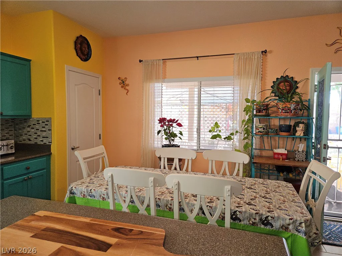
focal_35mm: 23
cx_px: 171
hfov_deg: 73.9
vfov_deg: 58.9
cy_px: 128
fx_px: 227
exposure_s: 1/60
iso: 64
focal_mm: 5.4
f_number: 1.8
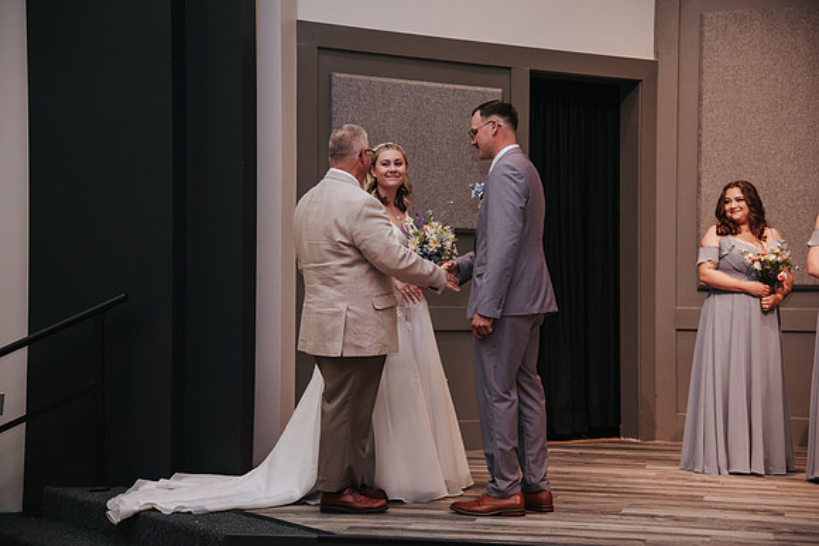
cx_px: 414
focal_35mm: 68
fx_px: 1552
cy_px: 271
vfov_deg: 20.0
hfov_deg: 29.6
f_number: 4
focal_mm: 65
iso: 1000
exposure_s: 1/200
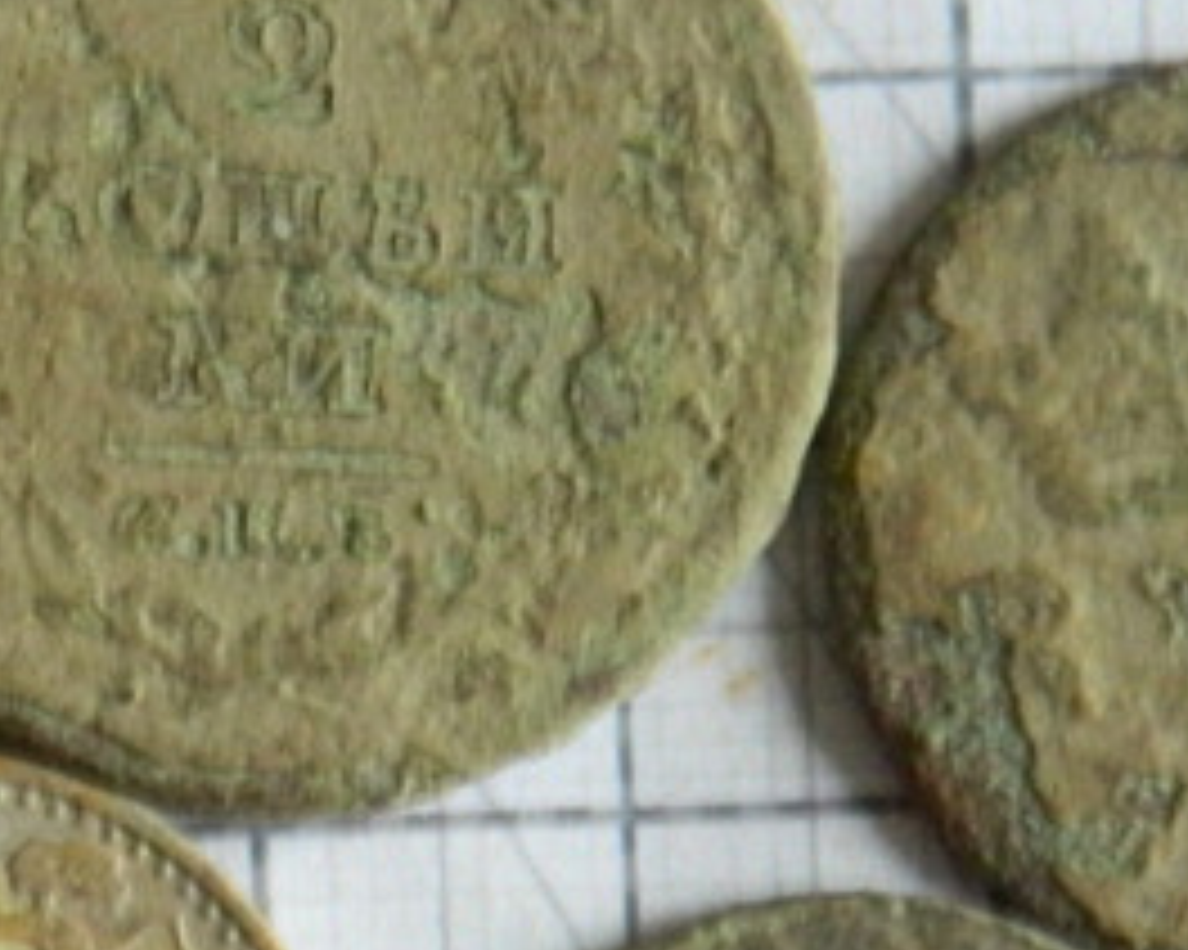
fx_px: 11634
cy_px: 1072
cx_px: -308
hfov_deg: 5.8
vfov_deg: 4.7
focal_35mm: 331
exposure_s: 1/8
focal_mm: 15.1
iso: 400
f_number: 4.2
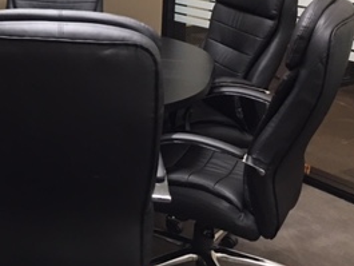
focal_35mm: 70
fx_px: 716
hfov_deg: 26.1
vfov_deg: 20.4
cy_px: 7
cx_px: -11
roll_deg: -0.6
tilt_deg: -8.4
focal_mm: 4.15
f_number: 2.2
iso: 100
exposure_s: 1/15
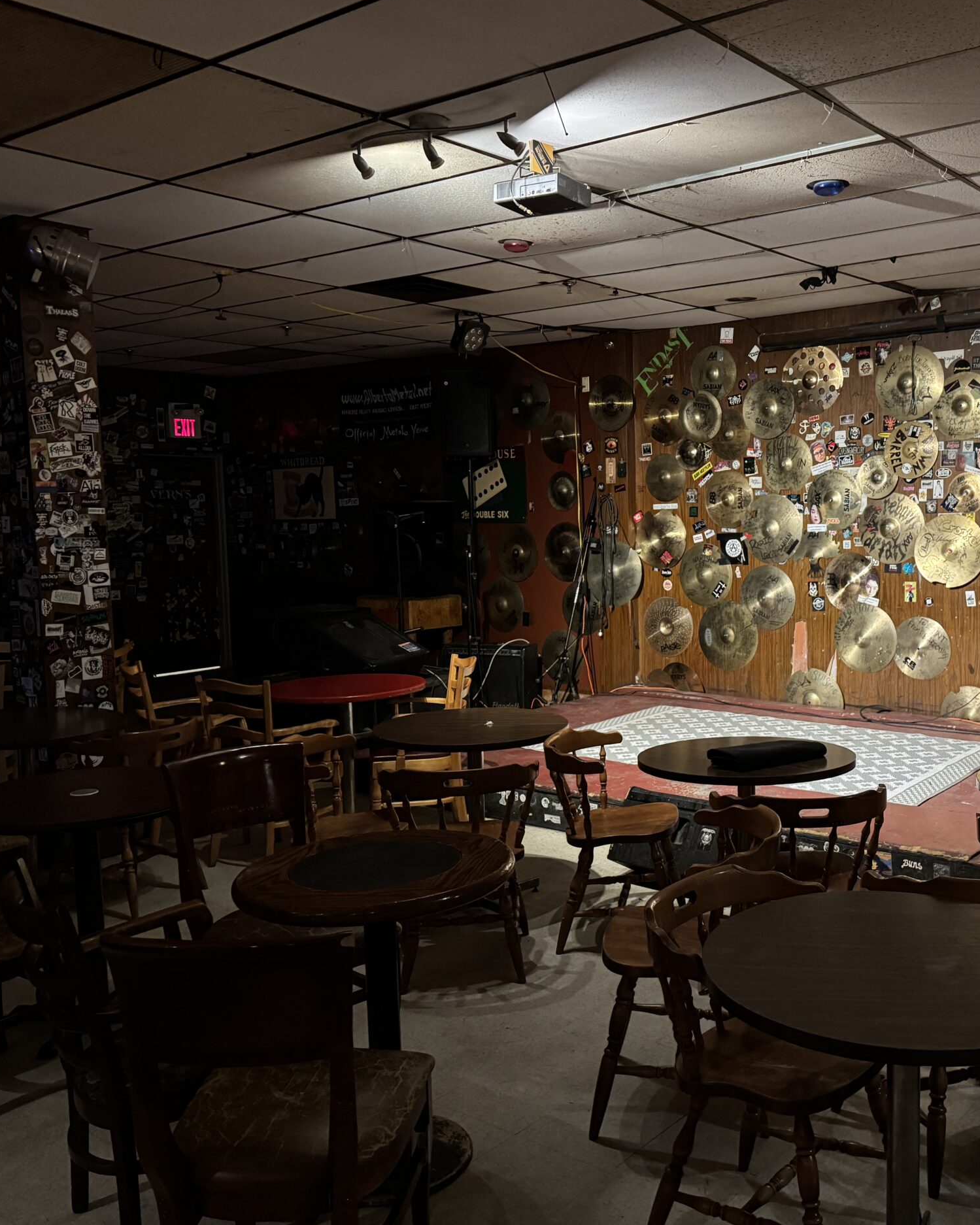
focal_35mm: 32
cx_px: 682
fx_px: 1160
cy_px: 608
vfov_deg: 55.7
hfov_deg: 44.9
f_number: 1.78
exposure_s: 1/30
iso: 800
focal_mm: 6.76
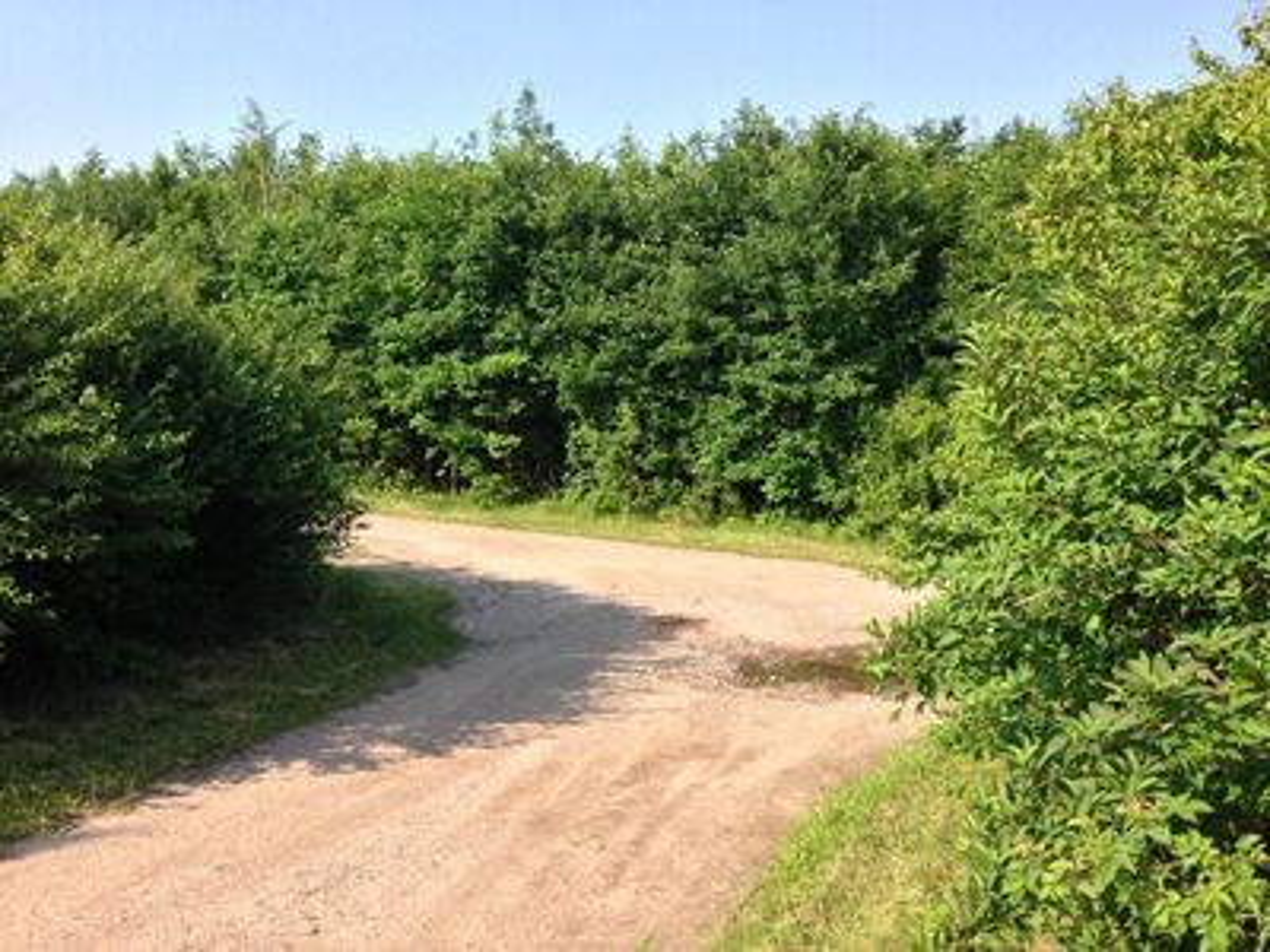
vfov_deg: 42.9
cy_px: 476
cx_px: 635
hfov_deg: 55.4
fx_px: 1211
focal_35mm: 33
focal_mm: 4.13
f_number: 2.4
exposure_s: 1/742
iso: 50
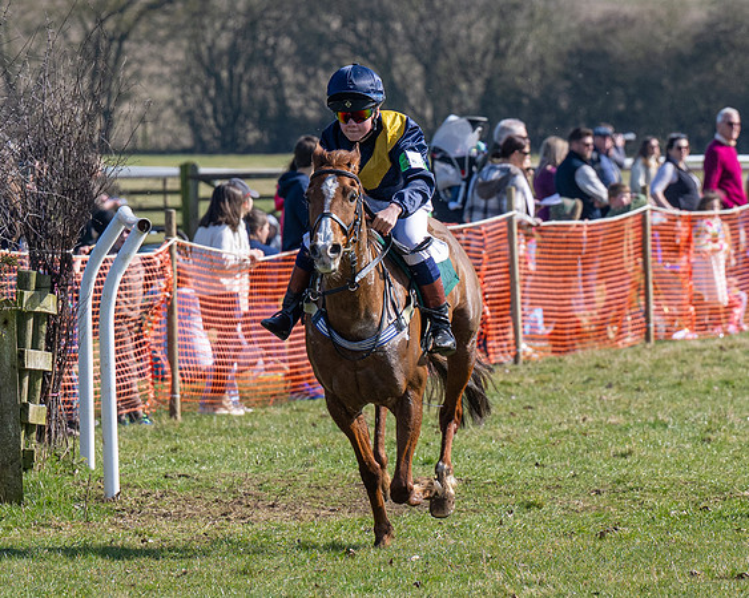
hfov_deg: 4.3
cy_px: 265
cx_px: 311
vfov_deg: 3.4
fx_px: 10077
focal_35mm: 455
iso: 200
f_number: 5
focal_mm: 155
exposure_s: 1/1000
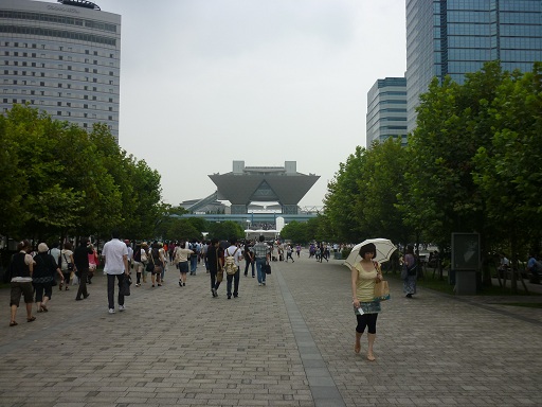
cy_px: 204
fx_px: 517
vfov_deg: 42.9
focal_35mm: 33
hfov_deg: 55.4
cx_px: 271
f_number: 8
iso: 80
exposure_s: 1/200
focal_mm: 5.5
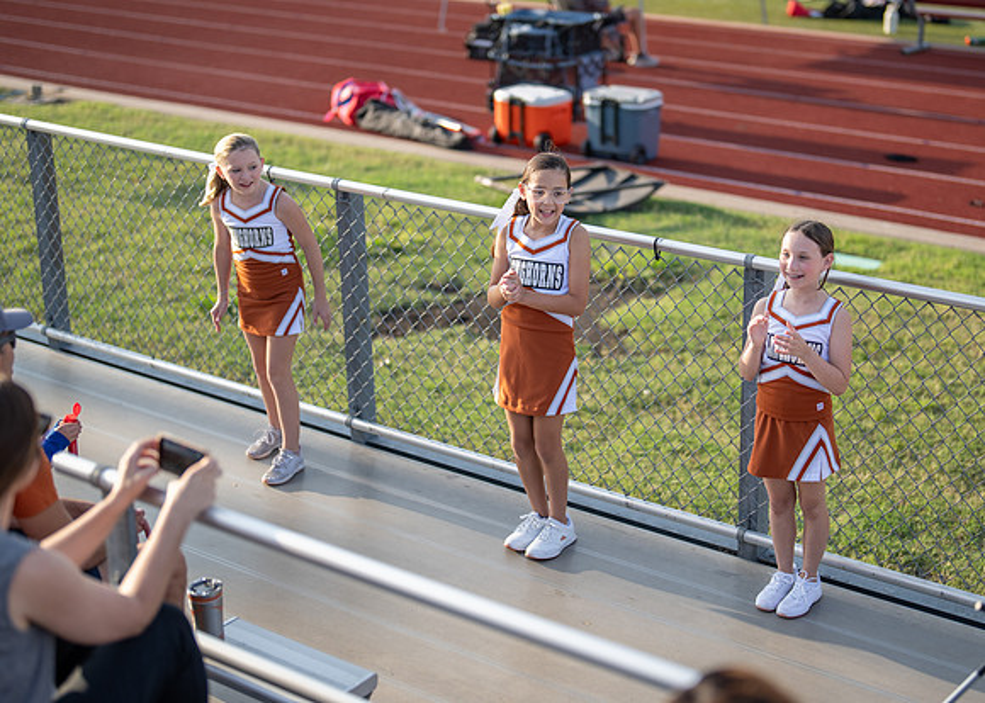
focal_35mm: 66
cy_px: 309
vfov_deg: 21.7
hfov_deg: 30.1
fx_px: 1832
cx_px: 540
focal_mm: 50
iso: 100
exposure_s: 1/3200
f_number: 1.2
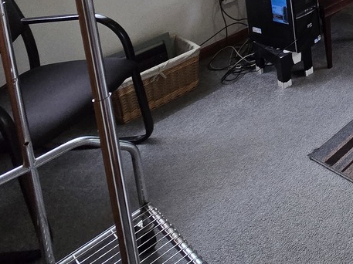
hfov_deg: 32.0
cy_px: -134
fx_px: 418
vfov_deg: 25.8
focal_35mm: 41
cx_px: 480
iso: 250
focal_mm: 2.2
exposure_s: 1/60
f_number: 2.2
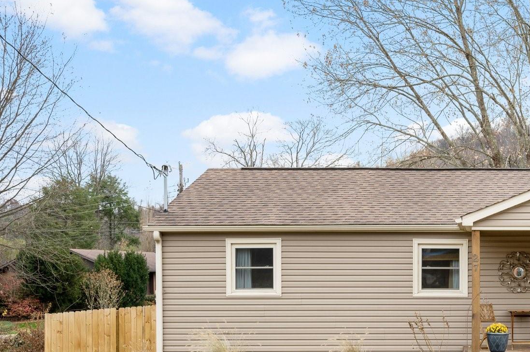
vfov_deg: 23.8
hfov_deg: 33.6
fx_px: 824
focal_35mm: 56
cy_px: 284
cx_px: 487
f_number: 8
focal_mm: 30
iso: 200
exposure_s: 1/60
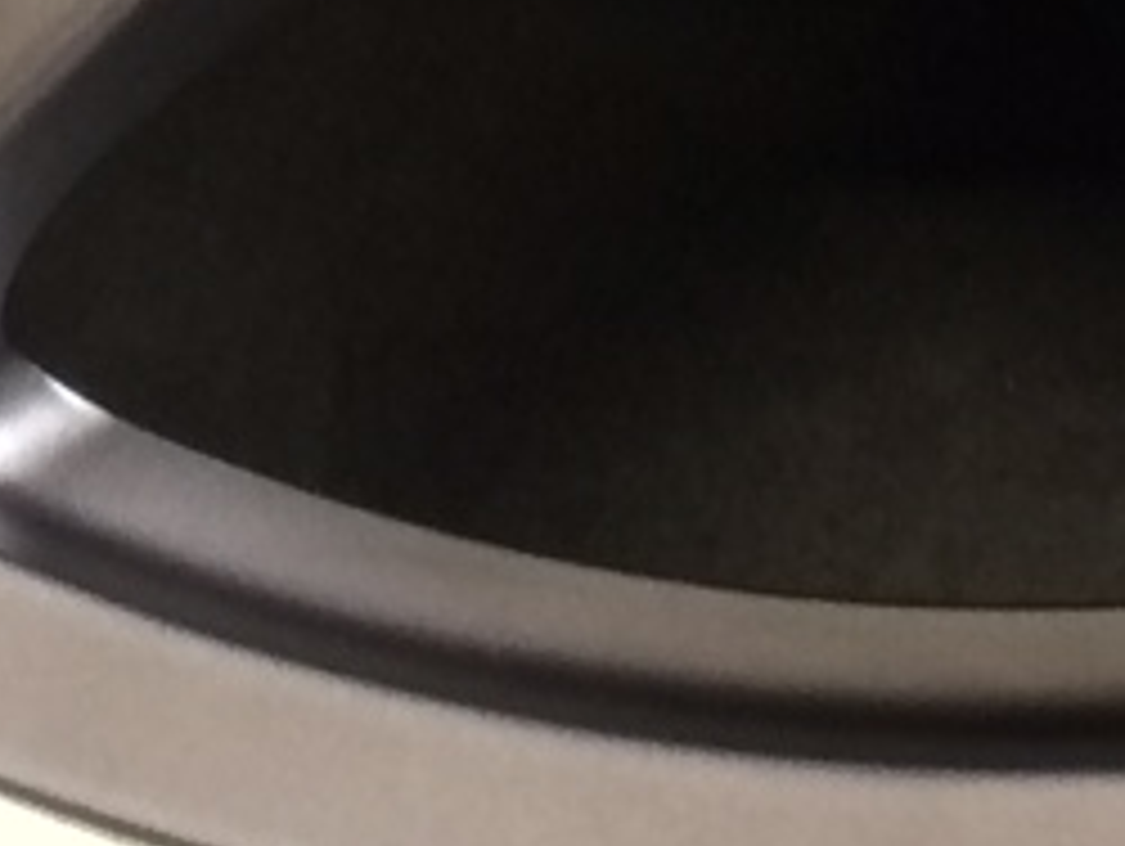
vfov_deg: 7.4
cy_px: -1206
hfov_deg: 10.4
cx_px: 1008
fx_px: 6148
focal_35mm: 189
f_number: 2.2
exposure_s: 1/33
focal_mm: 4.15
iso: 40
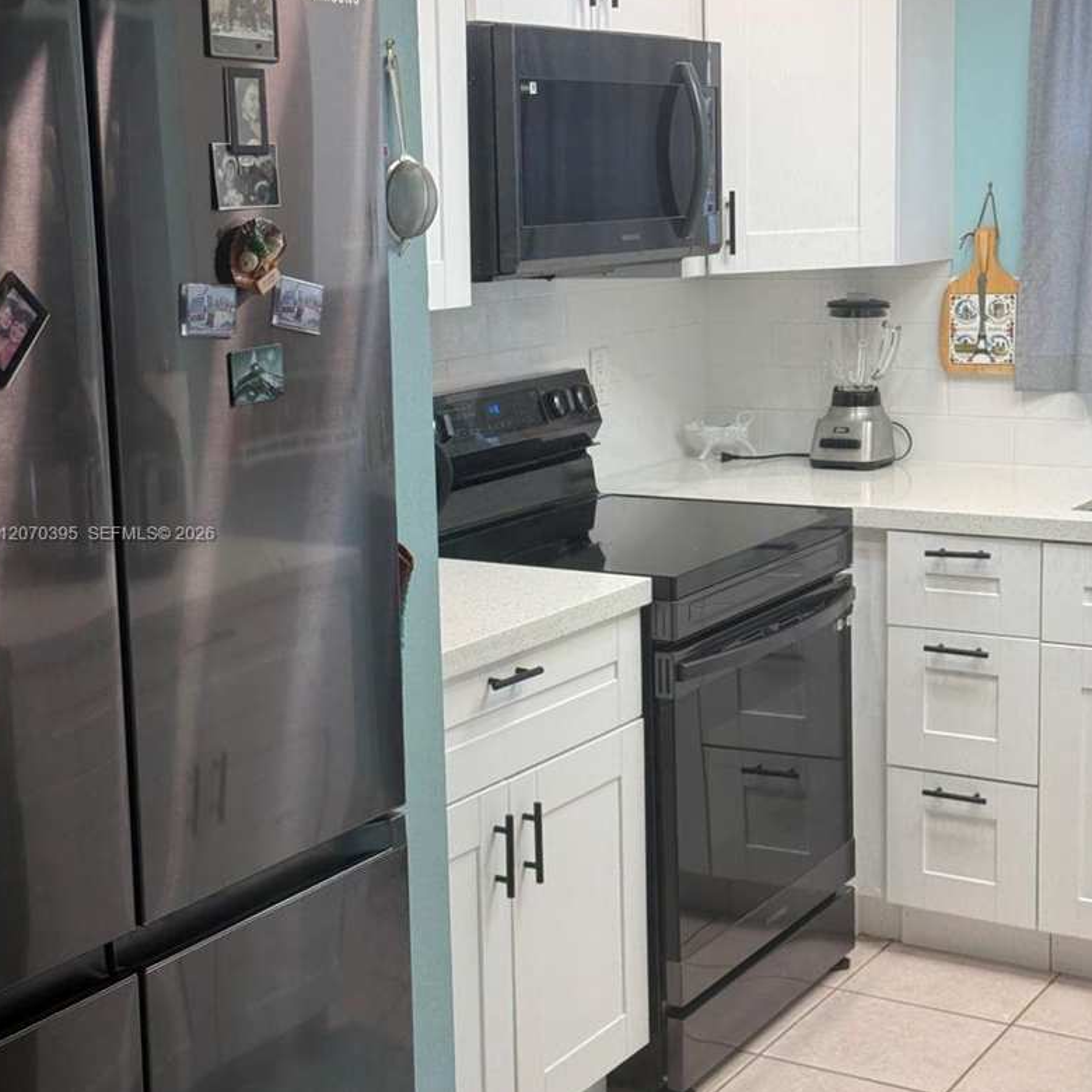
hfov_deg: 29.6
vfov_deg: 29.6
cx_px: 545
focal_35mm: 58
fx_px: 2070
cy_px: 535
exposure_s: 1/120
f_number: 1.78
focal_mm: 6.76
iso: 64
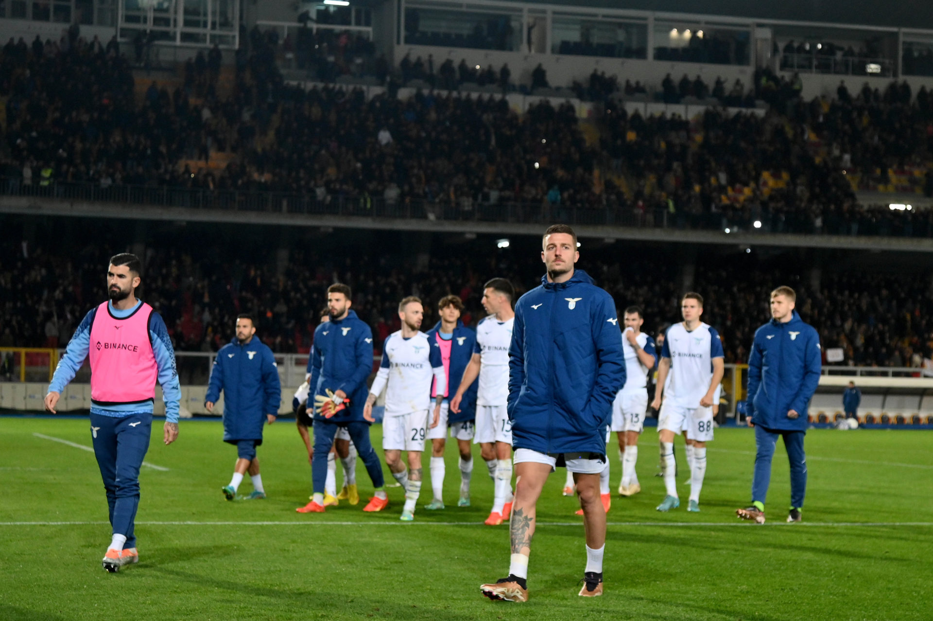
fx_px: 1683
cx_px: 466
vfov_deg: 20.9
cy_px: 310
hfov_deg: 31.0
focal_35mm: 65
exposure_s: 1/1250
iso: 2000
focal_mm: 65
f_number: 4.5
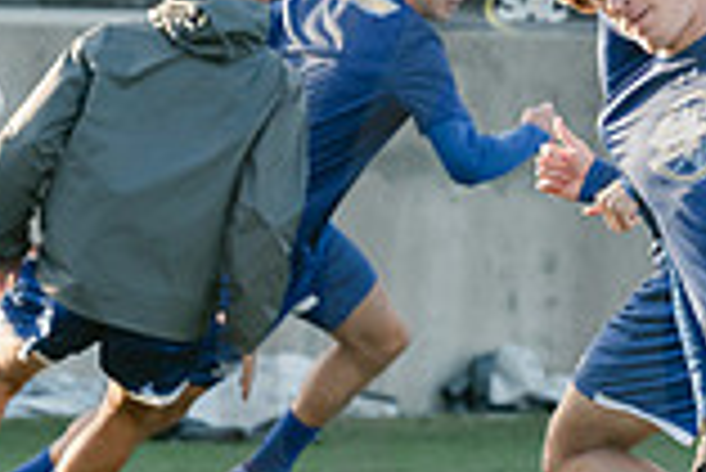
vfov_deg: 2.5
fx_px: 10874
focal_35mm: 554
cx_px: 1016
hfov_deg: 3.7
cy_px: 353
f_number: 4
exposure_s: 1/1600
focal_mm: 150
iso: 1250
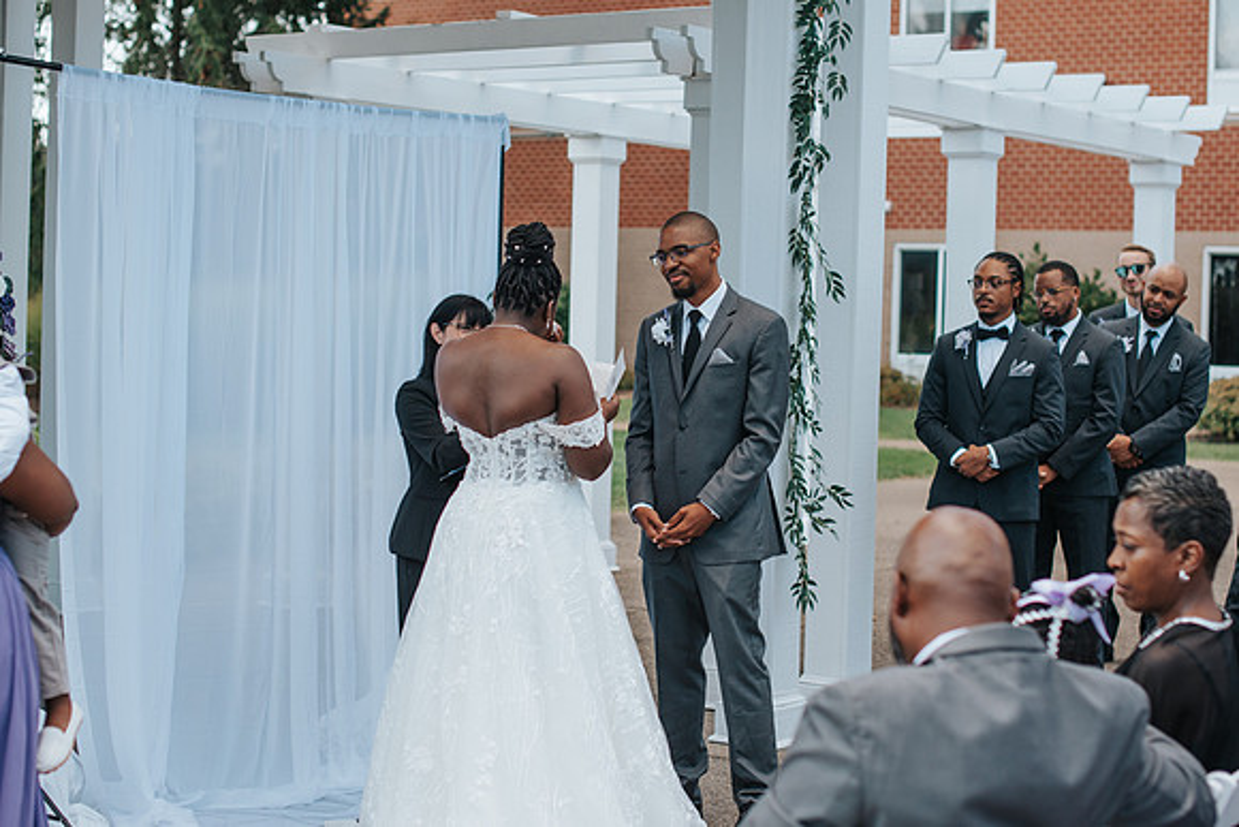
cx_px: 624
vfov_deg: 20.9
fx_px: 2238
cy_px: 348
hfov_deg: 30.9
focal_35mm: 65
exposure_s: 1/1600
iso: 200
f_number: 2.5
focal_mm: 50
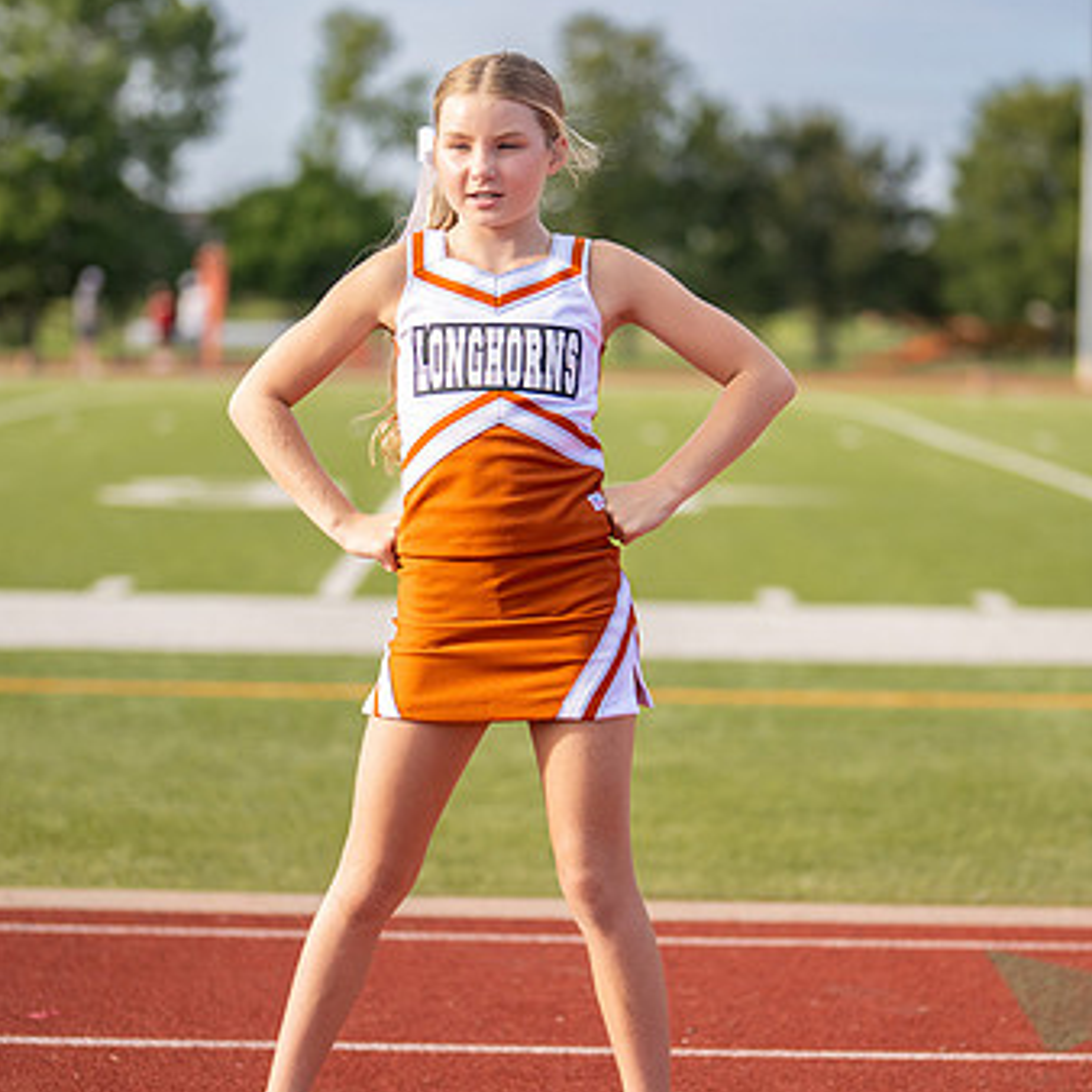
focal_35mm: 97
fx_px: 3462
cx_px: 600
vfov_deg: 17.9
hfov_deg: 17.9
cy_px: 577
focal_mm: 50
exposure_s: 1/10000
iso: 200
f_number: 1.2
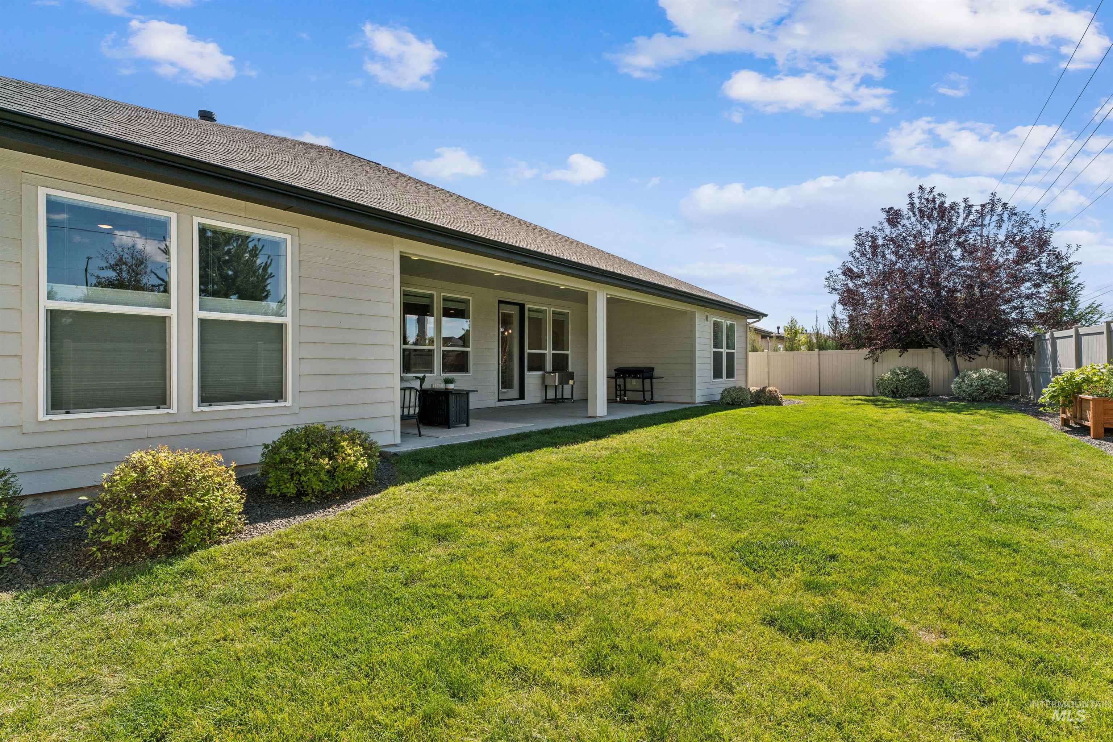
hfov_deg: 93.6
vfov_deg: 70.8
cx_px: 556
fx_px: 522
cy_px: 371
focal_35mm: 17
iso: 400
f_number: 13
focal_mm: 16.9
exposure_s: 1/200
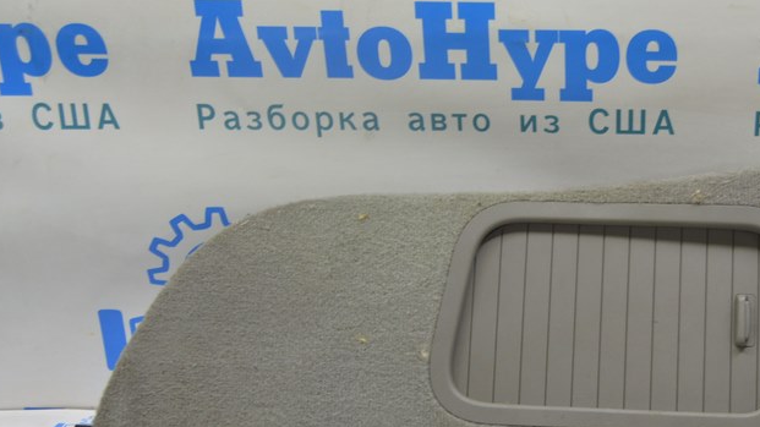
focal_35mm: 57
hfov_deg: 35.4
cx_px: 609
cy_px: 239
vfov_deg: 21.1
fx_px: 1148
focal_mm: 22
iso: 400
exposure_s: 1/20
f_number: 5.6
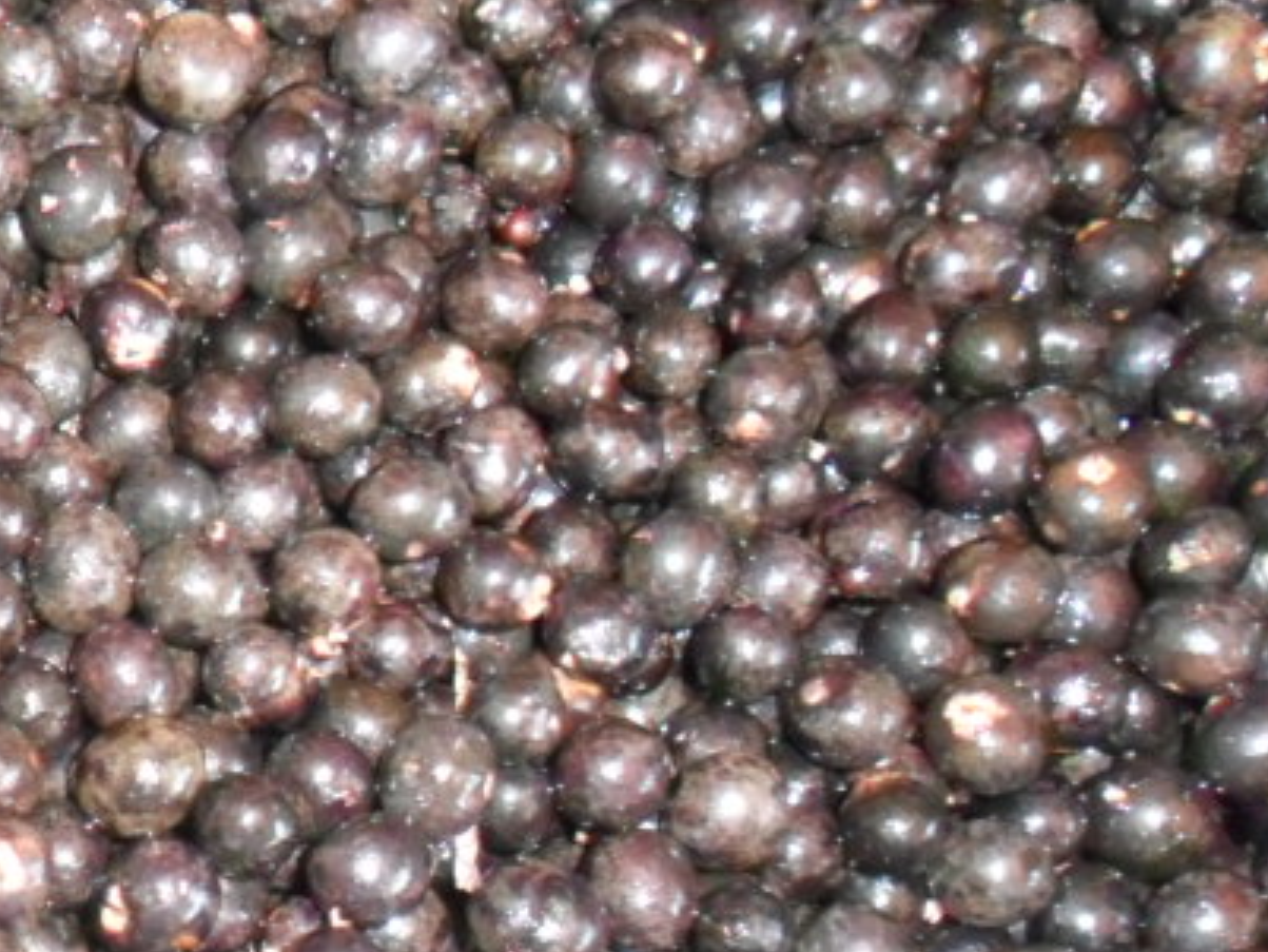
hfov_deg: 24.8
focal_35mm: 69
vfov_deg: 21.0
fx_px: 2528
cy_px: 807
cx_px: -338
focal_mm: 4.9
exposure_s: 1/45
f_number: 3.5
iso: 400
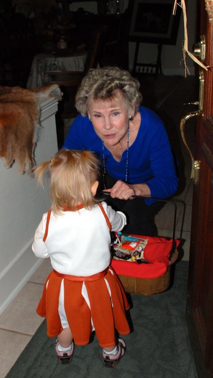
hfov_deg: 38.9
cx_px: 102
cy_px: 188
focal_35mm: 30
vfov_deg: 64.3
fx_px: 301
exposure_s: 1/60
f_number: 3.5
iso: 200
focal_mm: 18
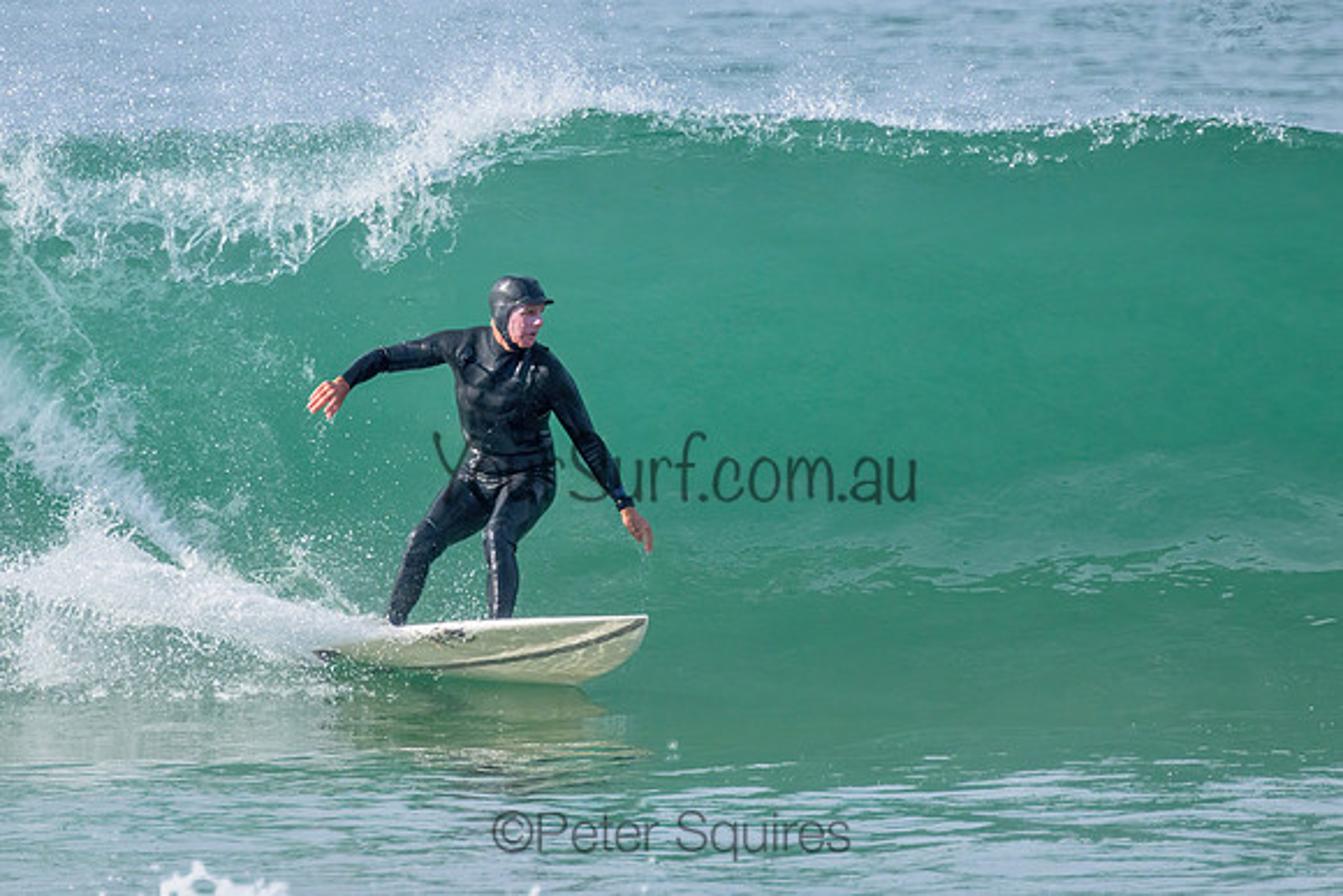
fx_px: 41073
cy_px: 373
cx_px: 626
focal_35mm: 1101
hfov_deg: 1.9
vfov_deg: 1.2
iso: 1600
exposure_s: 1/2000
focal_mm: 800
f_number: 11
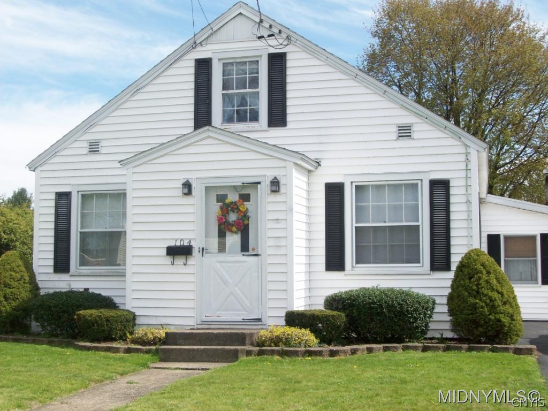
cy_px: 206
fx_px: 839
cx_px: 274
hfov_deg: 36.2
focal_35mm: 53
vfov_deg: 27.5
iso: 64
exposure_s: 1/506
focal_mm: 8.8
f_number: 3.6
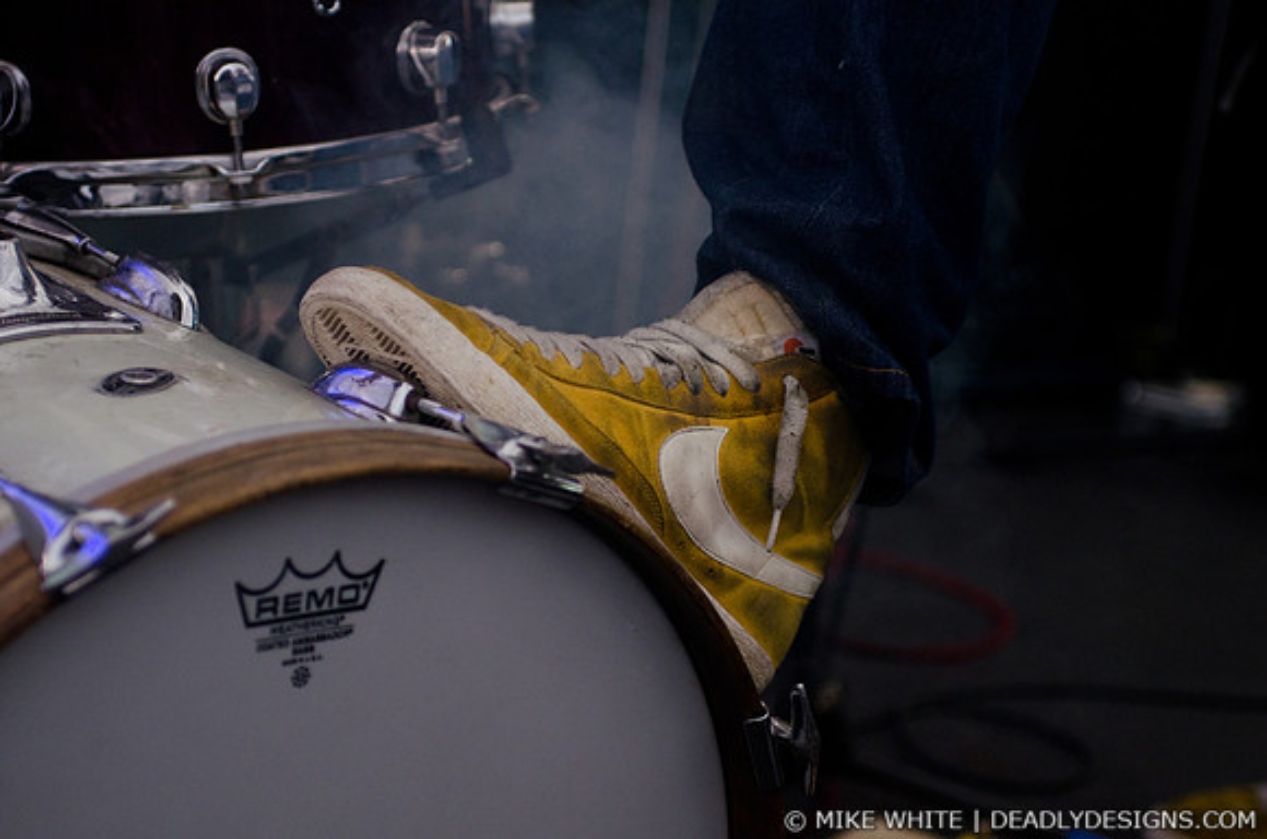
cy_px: 420
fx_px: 3055
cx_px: 634
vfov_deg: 15.6
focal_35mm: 87
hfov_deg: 23.4
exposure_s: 1/160
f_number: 2.8
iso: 640
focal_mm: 58
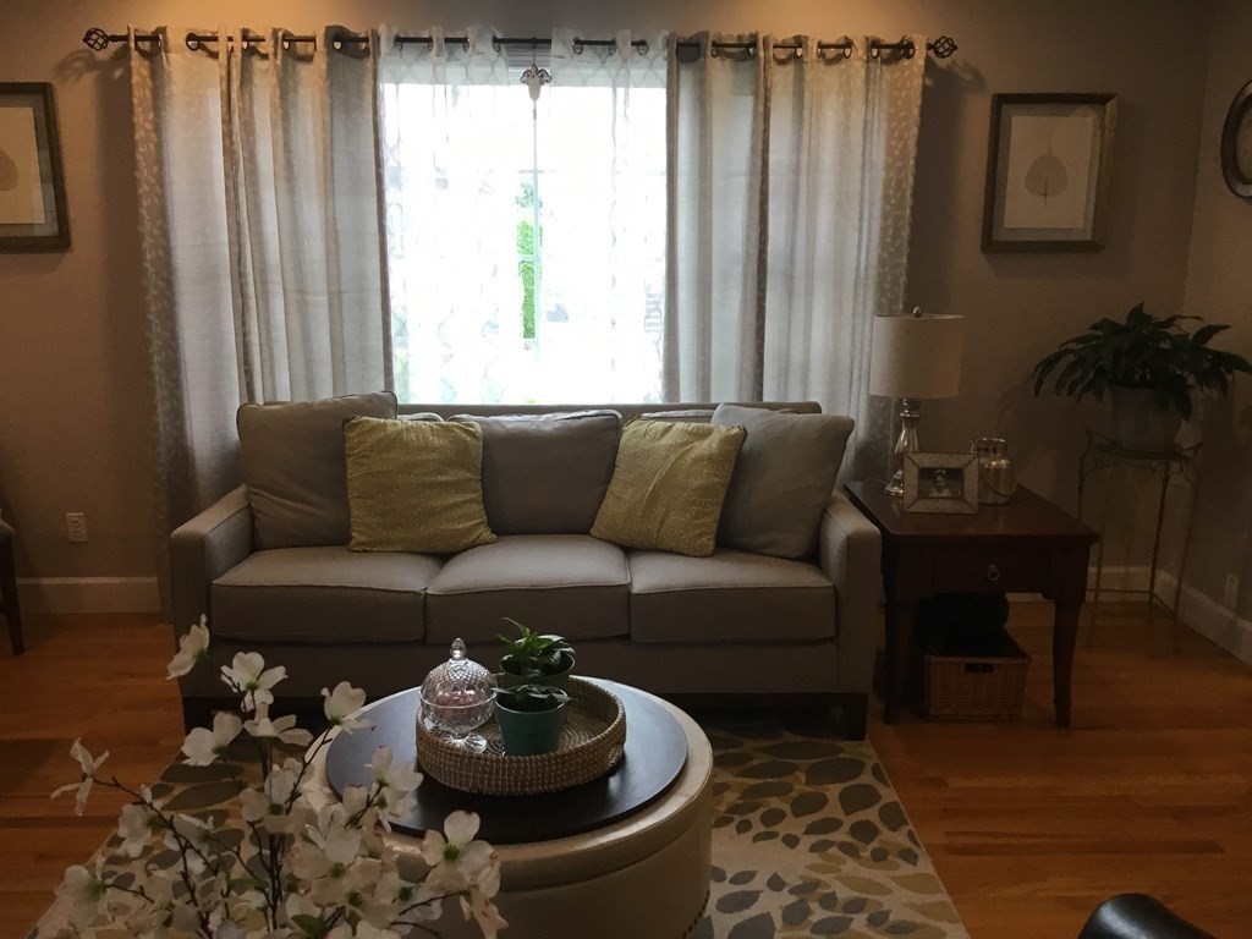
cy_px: 470
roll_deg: -0.5
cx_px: 626
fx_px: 1121
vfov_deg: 45.4
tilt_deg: -12.2
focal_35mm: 31
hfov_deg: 58.4
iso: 32
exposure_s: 1/30
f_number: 2.4
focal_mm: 3.3
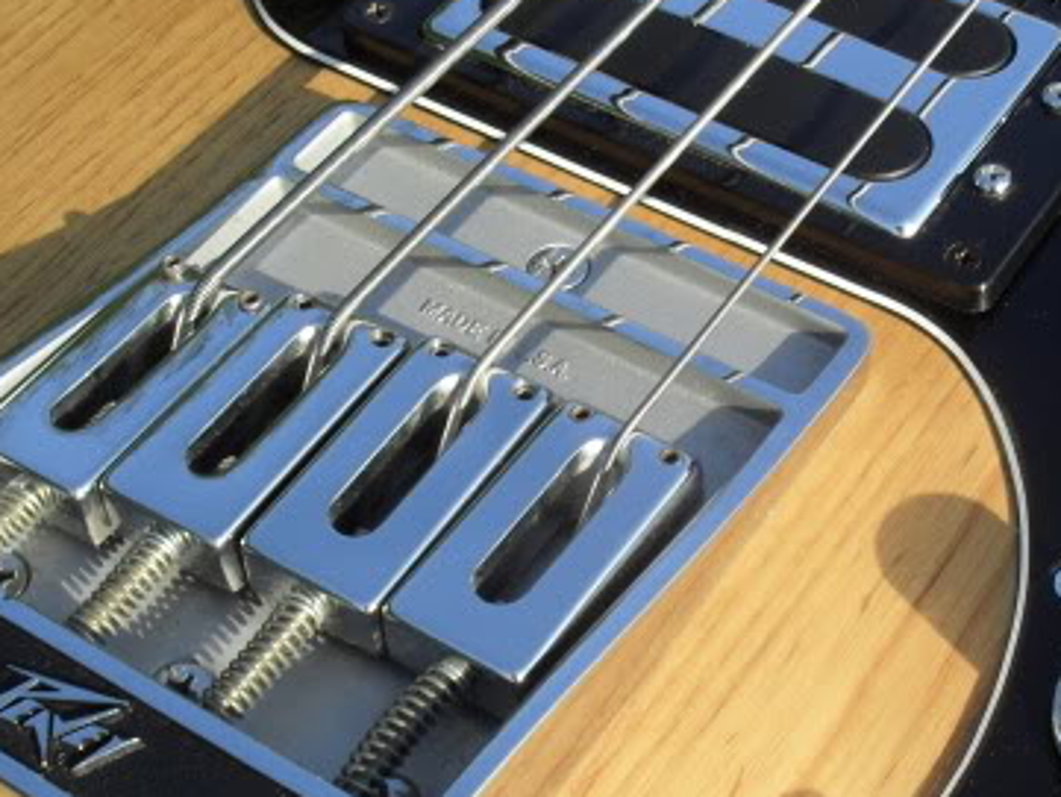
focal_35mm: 62
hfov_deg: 30.5
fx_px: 1901
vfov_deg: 23.5
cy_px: 544
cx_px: 838
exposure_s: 1/90
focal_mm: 6.3
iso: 100
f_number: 8.4
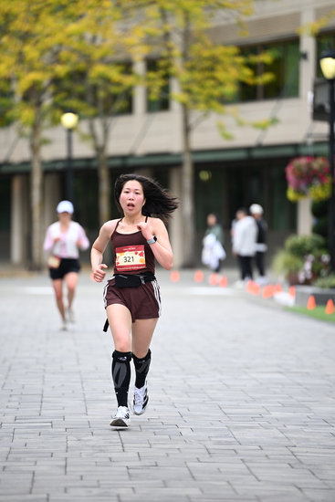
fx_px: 2790
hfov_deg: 6.9
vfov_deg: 10.3
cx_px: 168
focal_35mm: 200
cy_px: 251
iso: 640
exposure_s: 1/2000
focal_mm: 200
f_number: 2.8
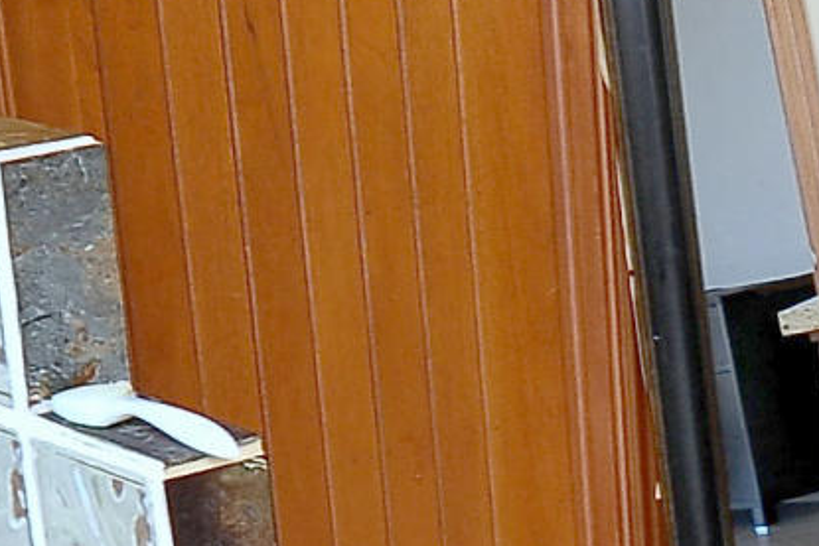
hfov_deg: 15.3
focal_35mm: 130
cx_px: 914
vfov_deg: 10.2
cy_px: 865
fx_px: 2958
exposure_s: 1/40
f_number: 8
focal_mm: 18
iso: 640
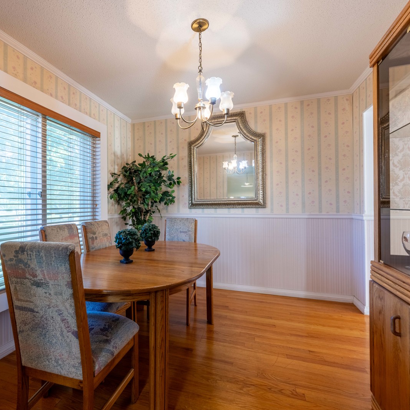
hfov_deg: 79.8
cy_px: 204
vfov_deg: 80.7
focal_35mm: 18
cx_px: 164
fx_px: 241
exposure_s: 1/40
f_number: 8
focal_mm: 14
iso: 200
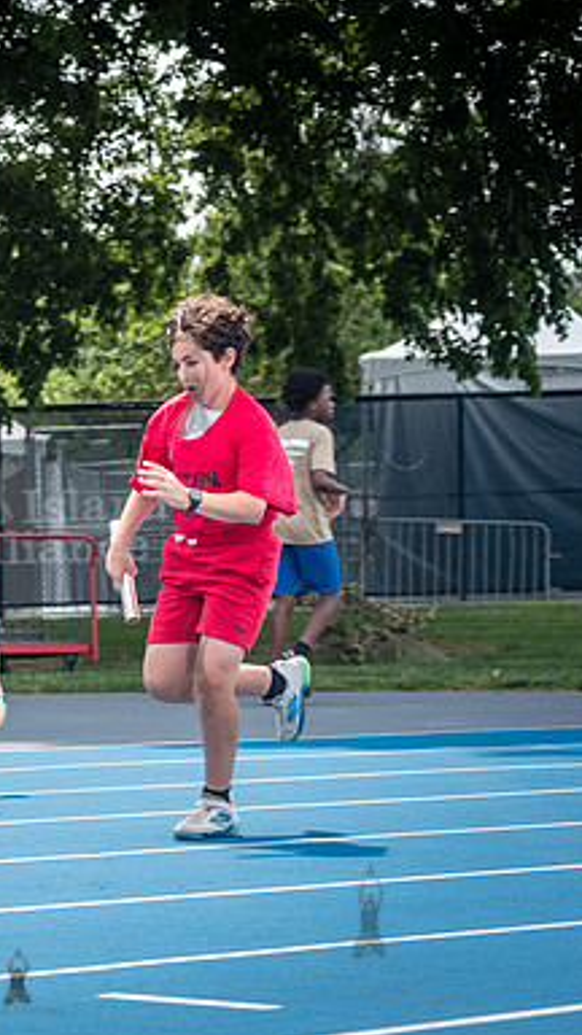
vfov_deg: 12.4
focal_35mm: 174
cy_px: 595
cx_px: -243
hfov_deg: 6.9
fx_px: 4774
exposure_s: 1/640
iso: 160
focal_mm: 92
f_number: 5
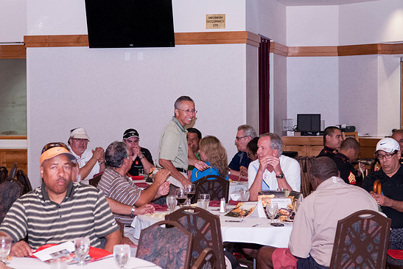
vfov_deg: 14.3
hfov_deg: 21.2
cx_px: 186
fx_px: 1075
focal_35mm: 96
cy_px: 126
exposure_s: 1/100
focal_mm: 55
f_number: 4.5
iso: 1250
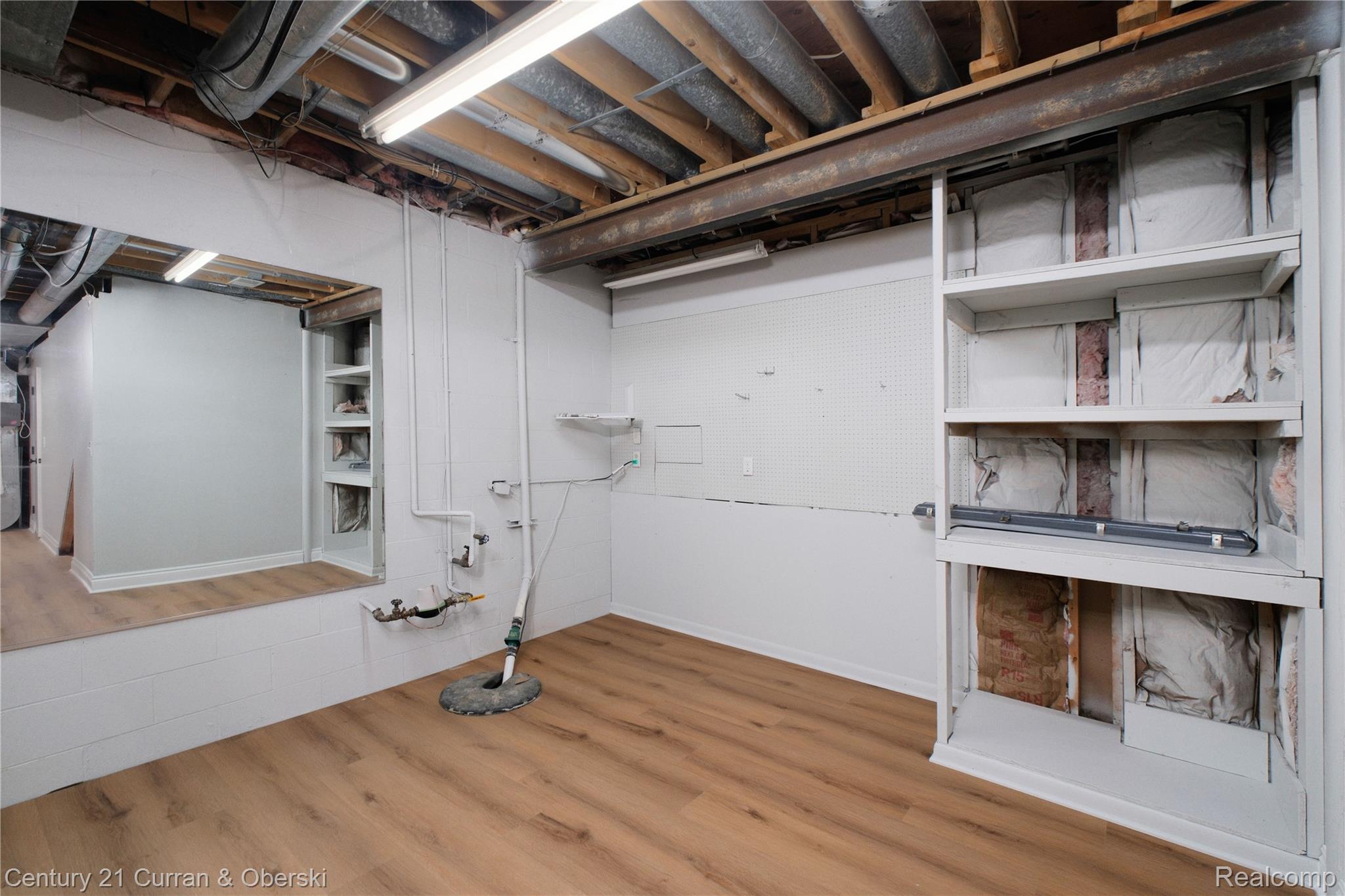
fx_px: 598
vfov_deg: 73.7
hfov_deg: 96.7
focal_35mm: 16
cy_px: 448
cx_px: 672
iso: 800
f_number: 7.1
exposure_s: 1/60
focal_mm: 10.4
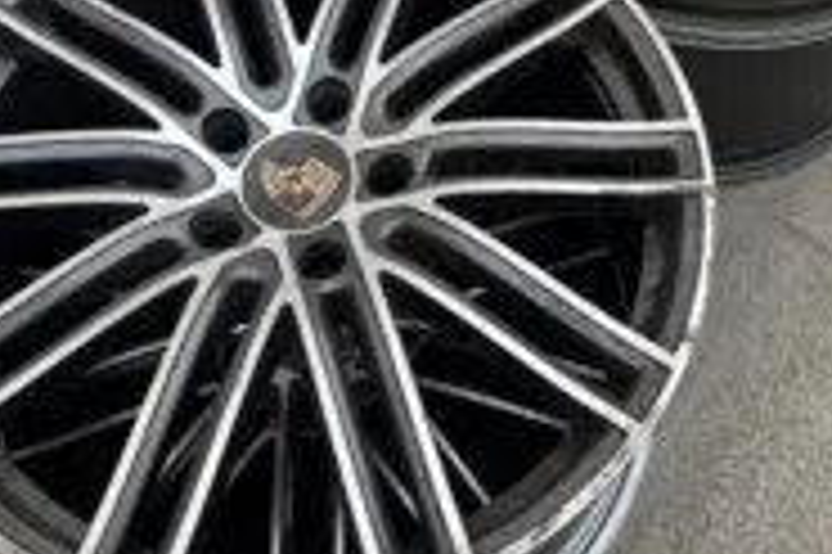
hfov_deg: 36.9
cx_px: 441
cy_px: -59
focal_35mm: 54
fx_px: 1247
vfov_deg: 23.4
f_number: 1.78
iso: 80
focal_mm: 6.76
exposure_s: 1/484
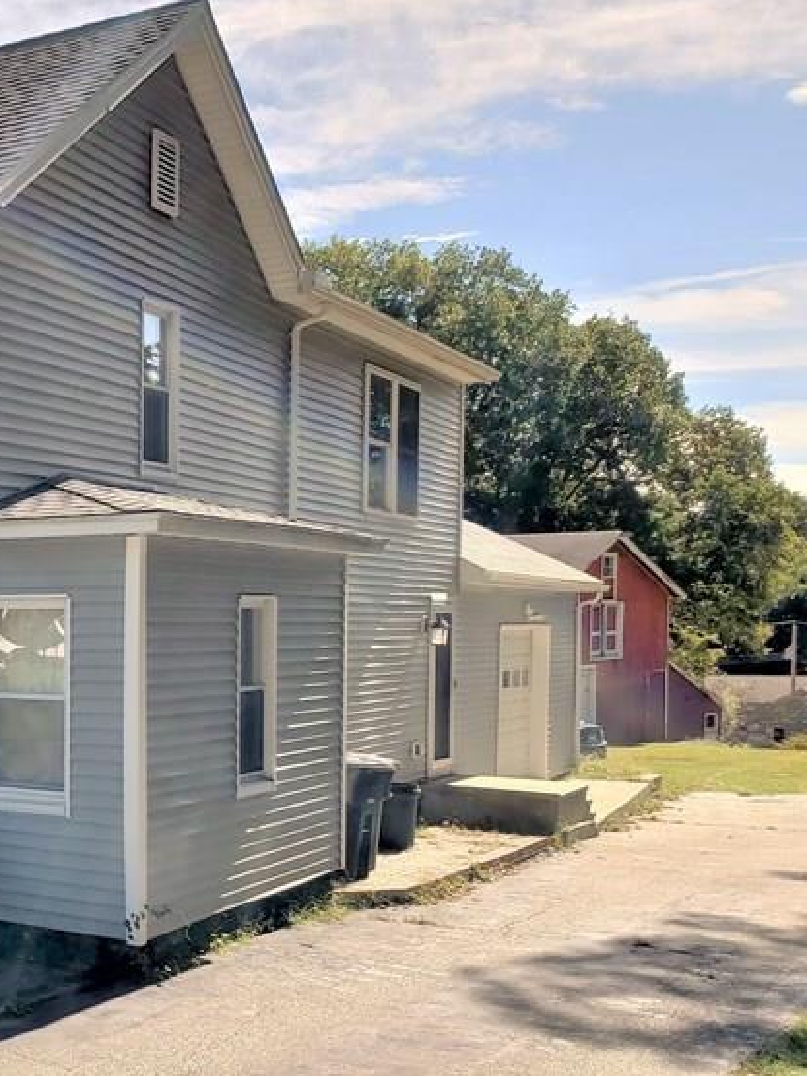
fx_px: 1493
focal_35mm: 48
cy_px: 677
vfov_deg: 39.4
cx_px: -153
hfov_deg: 26.9
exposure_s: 1/620
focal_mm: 4.3
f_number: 2.4
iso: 50
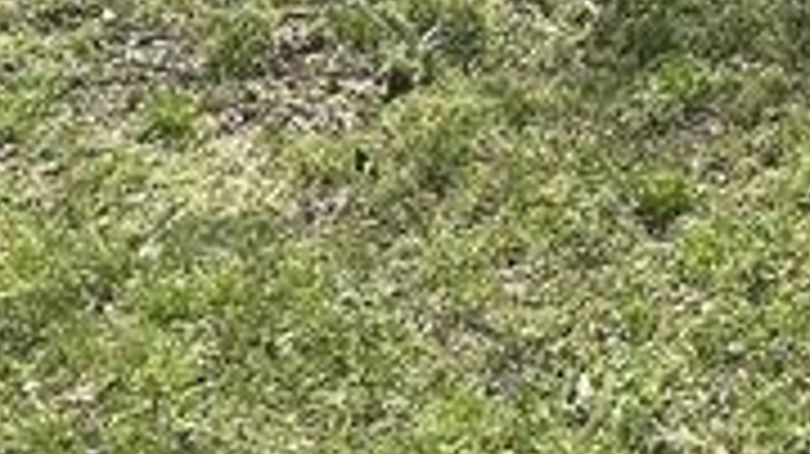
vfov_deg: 10.8
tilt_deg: -7.7
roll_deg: +1.3
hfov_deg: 20.7
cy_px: -602
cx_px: 938
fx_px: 2082
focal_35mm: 97
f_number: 1.78
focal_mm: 6.86
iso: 80
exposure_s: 1/2525
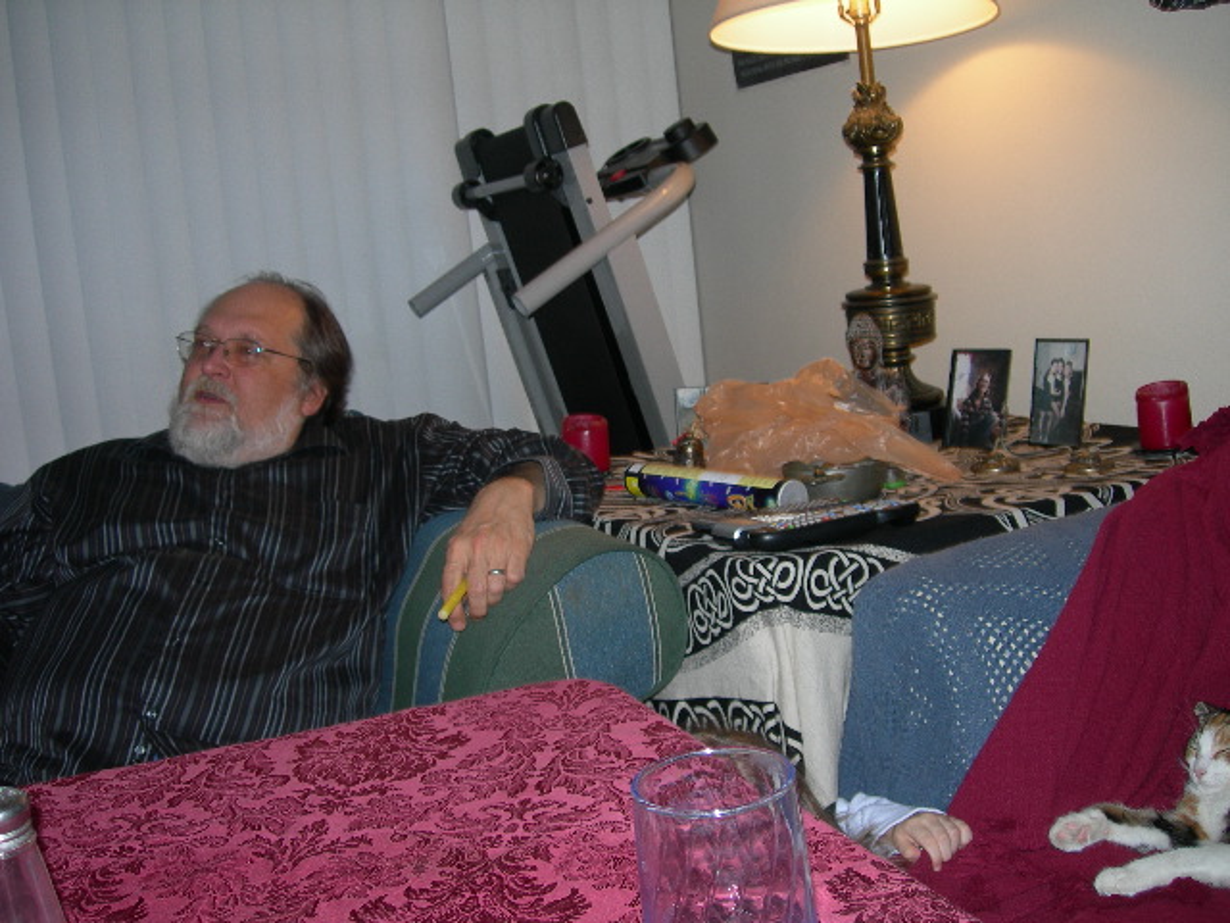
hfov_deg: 49.0
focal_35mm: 38
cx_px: 615
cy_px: 462
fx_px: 1350
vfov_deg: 37.7
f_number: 2.8
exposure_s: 1/60.1
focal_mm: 7.8
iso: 50
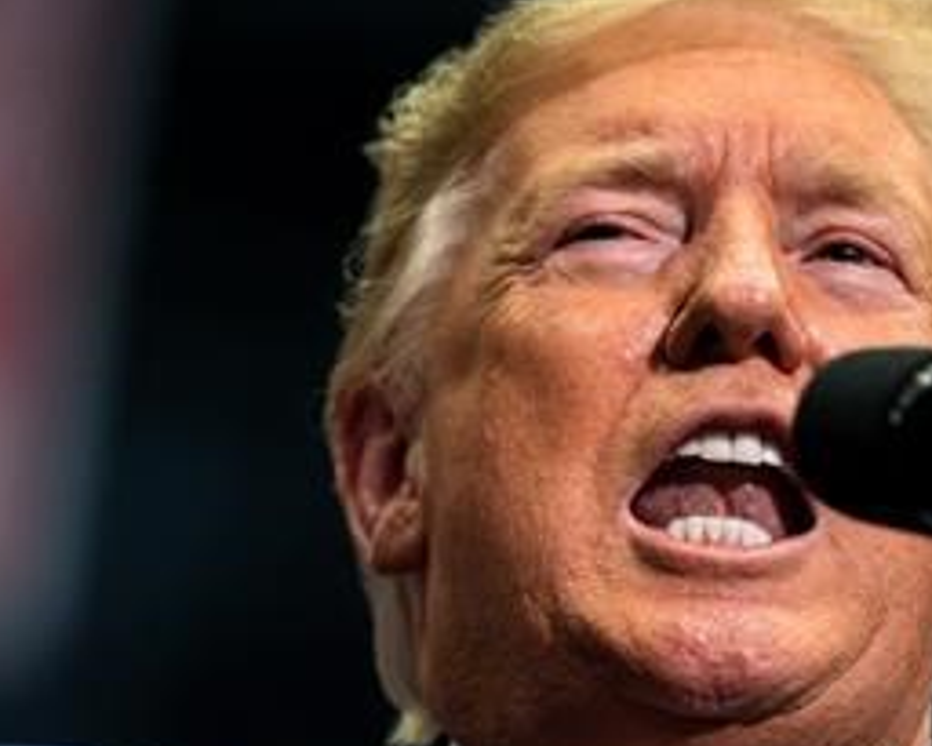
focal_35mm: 407
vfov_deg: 3.8
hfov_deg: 4.8
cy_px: 537
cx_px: 441
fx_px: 11231
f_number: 2.8
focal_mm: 171
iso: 1250
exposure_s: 1/1600
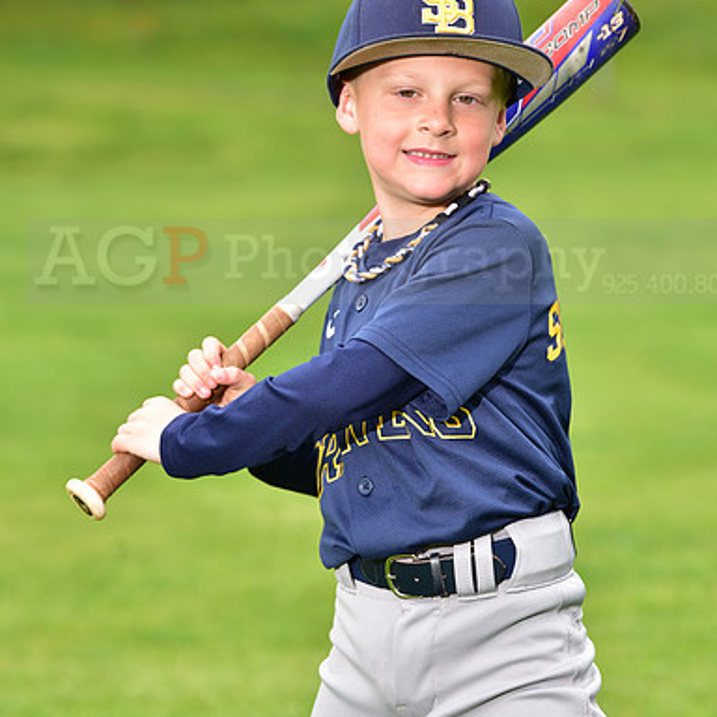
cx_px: 359
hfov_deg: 8.8
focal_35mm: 199
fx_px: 4663
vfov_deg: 8.8
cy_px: 245
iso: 400
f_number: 5.6
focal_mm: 155
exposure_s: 1/250
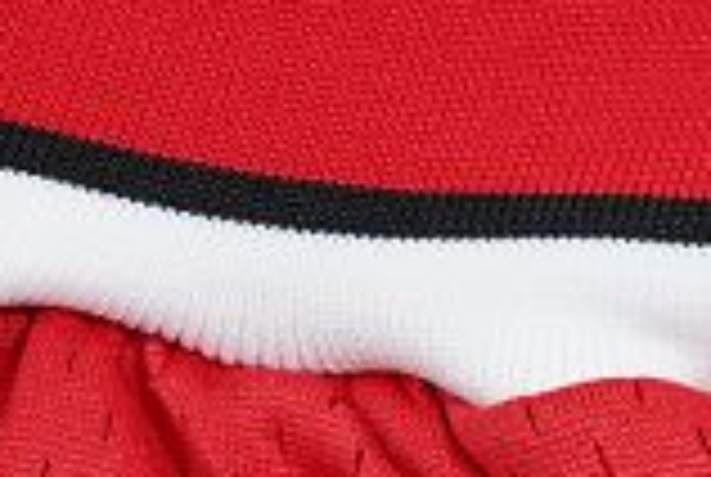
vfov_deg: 5.0
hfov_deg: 7.4
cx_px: 1503
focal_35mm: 265
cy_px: 1228
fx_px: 5244
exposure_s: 1/100
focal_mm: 35
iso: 1600
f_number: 10
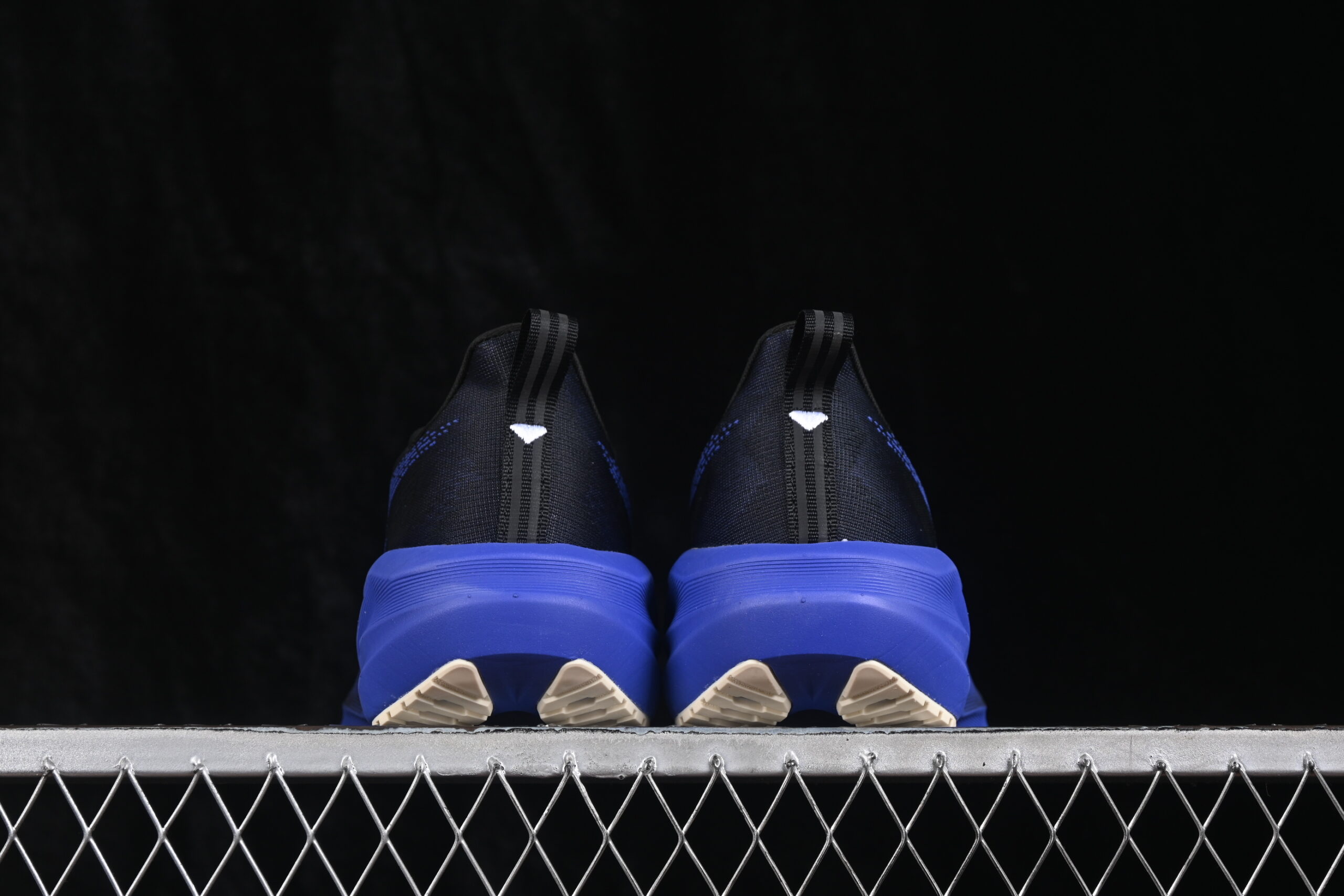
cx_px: 672
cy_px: 448
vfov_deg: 18.2
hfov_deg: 27.0
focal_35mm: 75
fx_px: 2800
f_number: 6.3
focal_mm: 50
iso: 160
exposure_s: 1/60
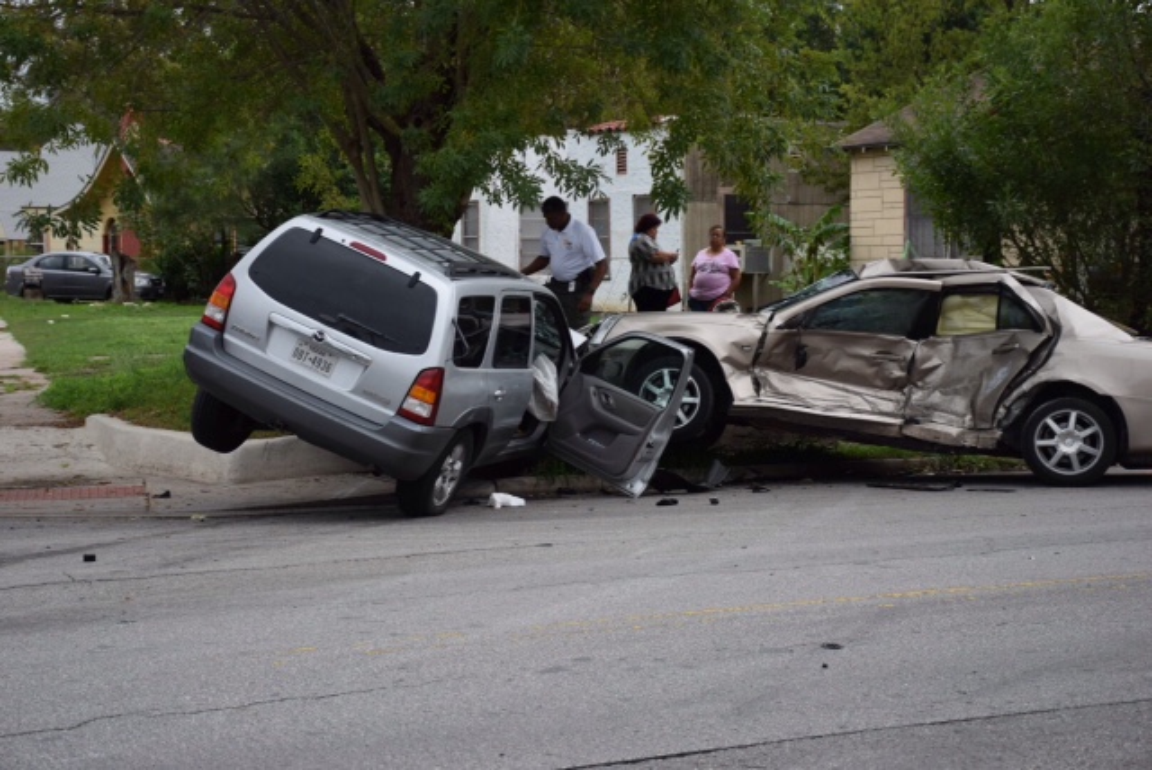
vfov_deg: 20.2
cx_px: 576
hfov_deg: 29.8
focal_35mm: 68
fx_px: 2162
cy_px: 385
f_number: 4.5
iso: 450
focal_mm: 45
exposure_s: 1/1000
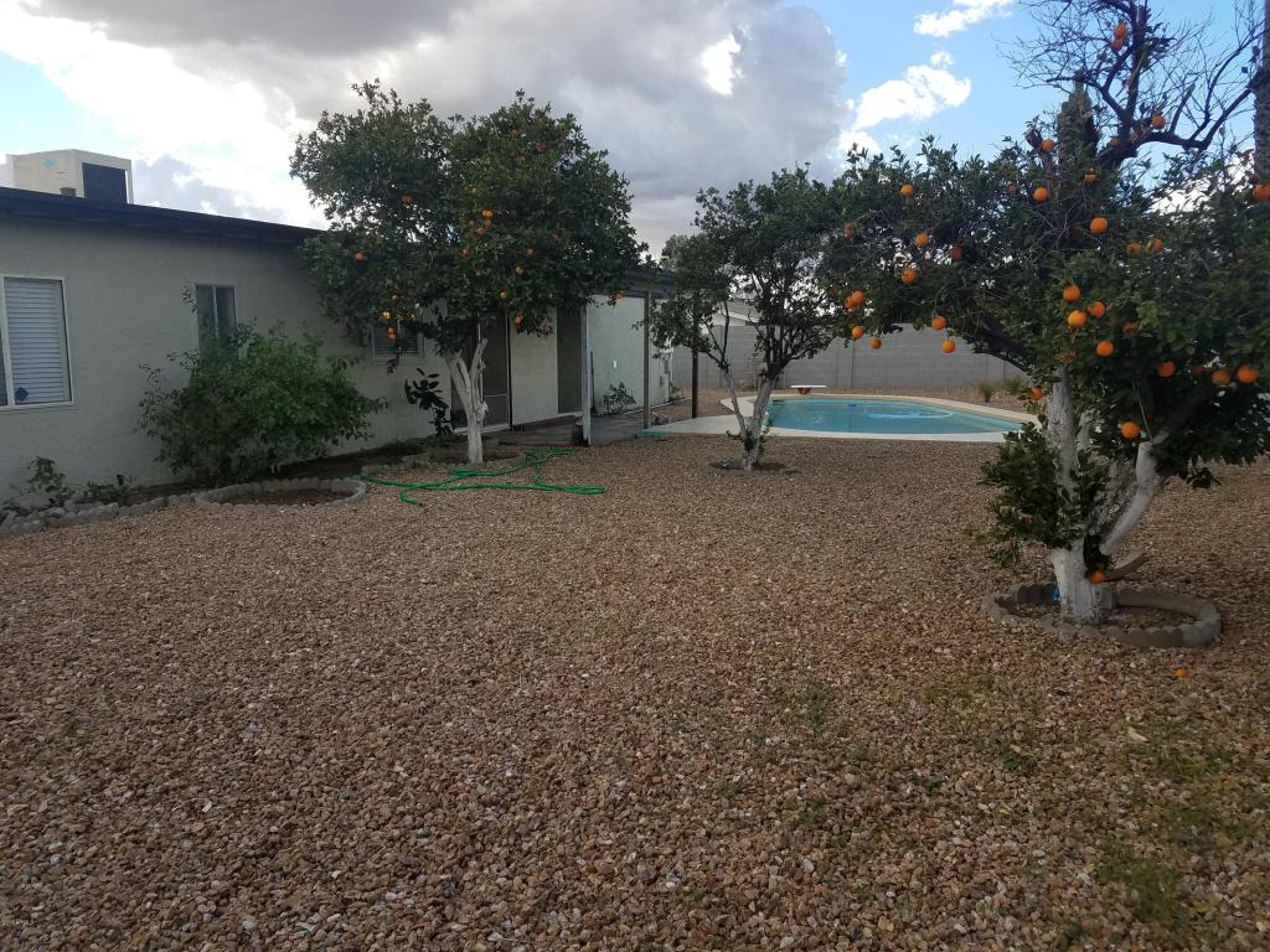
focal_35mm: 26
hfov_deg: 67.3
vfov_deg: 53.1
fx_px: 954
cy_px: 476
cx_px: 635
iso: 40
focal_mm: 4.2
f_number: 1.7
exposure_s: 1/1028
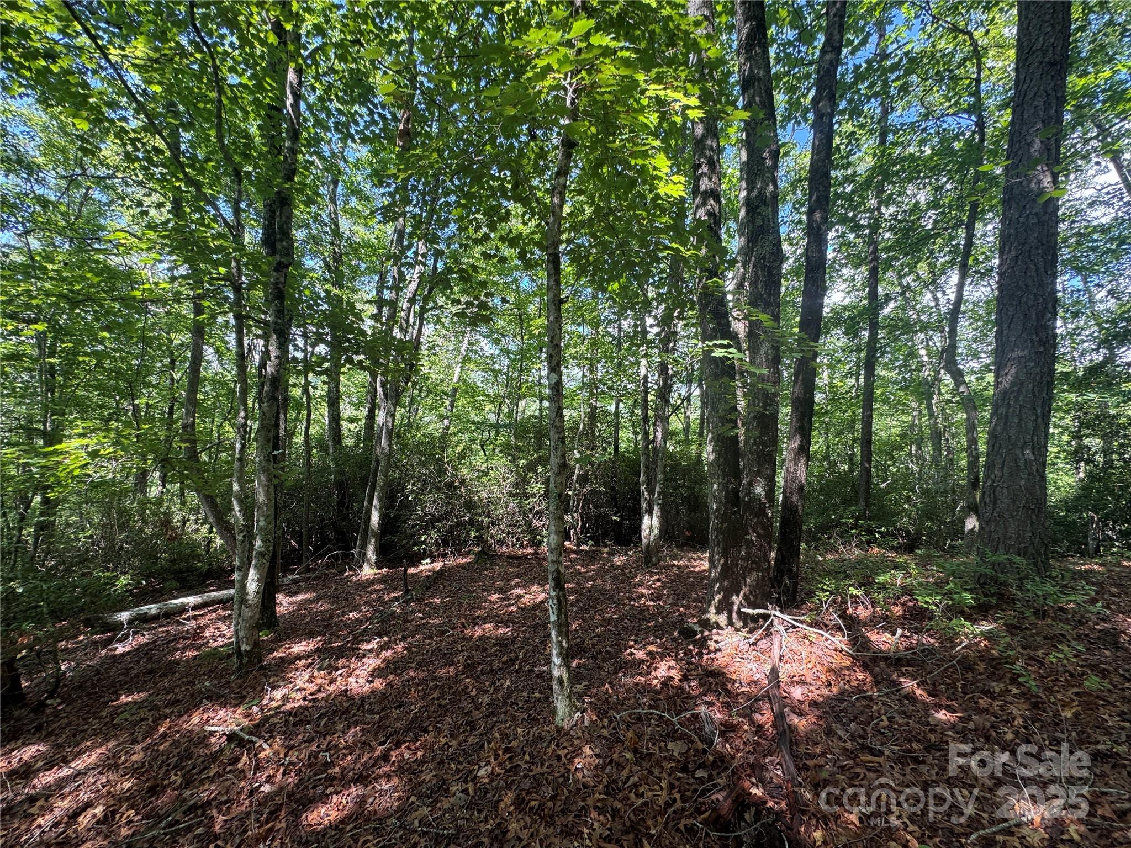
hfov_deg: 102.1
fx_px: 457
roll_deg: -5.6
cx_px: 566
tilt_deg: -2.0
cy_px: 424
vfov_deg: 85.7
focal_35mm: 14
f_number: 2.2
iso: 50
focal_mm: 2.22
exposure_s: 1/99
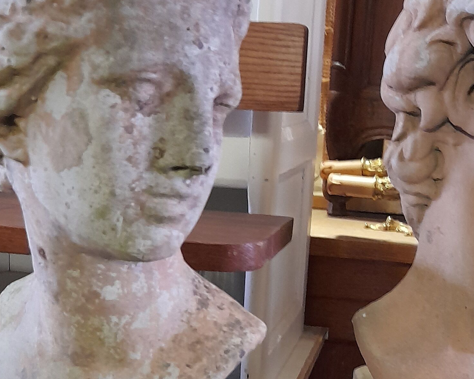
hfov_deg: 28.7
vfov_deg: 22.6
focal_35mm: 66
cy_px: 332
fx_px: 926
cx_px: 261
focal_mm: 4.6
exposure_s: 1/25
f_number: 2
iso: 400
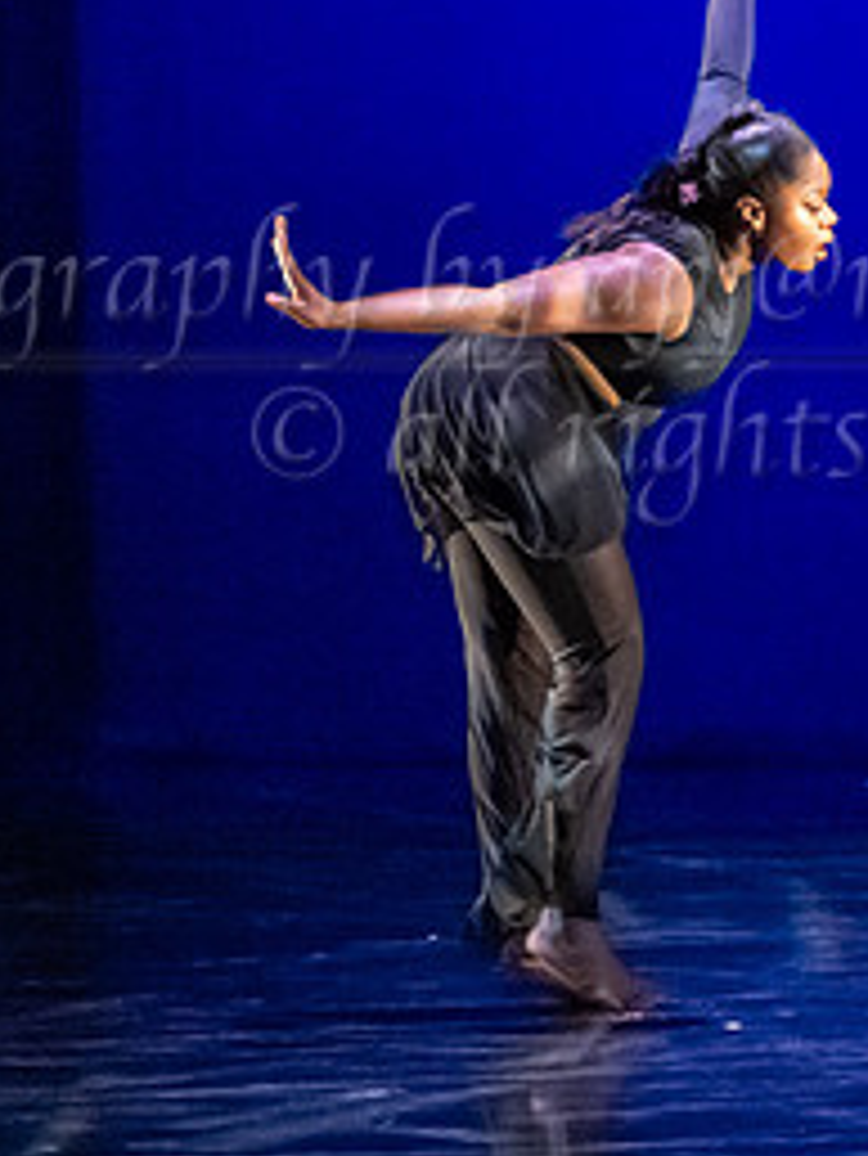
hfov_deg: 8.1
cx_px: 994
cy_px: 318
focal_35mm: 181
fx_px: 6046
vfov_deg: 10.9
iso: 6400
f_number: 2.8
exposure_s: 1/250
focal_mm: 70
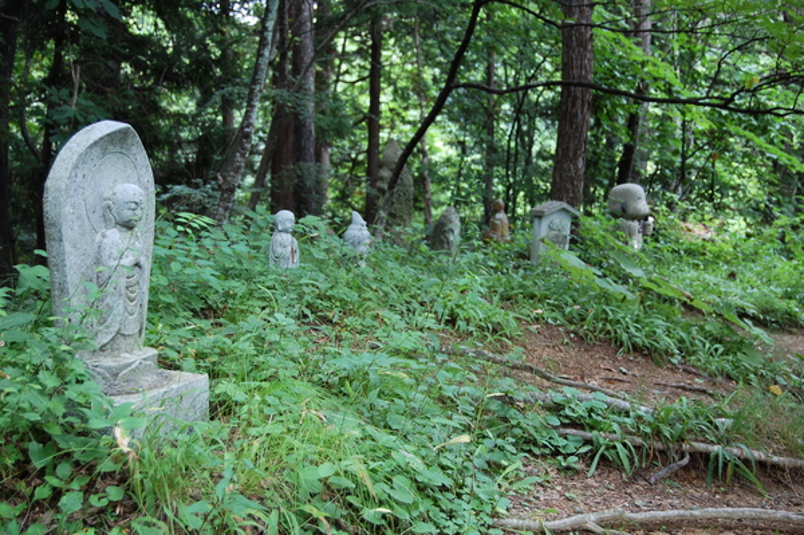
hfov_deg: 37.9
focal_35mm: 52
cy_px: 268
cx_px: 402
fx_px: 1172
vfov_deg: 25.7
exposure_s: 1/13
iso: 200
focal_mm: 35
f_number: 4.8
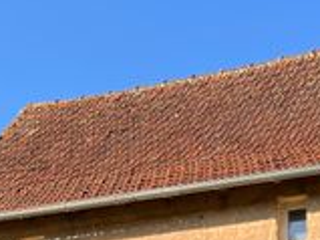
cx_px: 244
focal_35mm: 98
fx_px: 905
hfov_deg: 19.9
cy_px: 448
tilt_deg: +4.8
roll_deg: -1.3
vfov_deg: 13.4
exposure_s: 1/1355
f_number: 1.6
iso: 50
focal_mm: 5.1
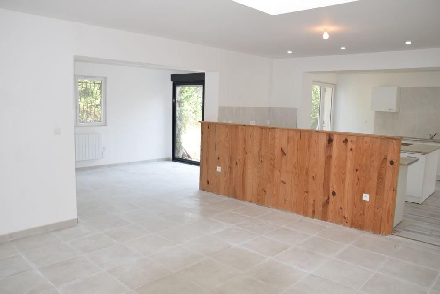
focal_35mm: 27
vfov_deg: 48.0
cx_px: 220
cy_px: 147
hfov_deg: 67.4
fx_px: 330
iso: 640
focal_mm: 18
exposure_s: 1/160
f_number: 6.3
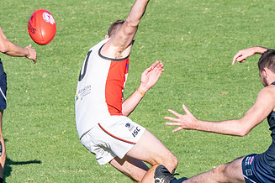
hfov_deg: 2.6
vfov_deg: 1.7
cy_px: 121
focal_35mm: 798
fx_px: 6095
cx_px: 127
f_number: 10
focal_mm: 300
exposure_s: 1/2000
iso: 800
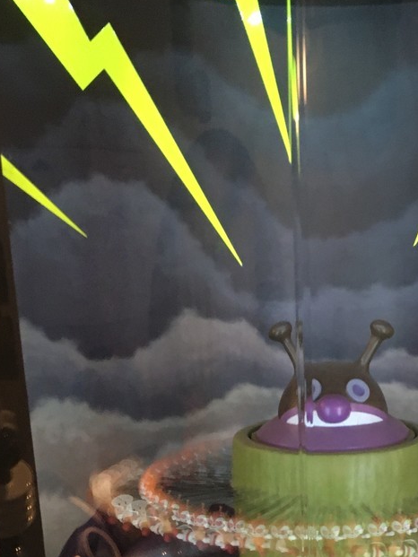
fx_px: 901
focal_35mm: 56
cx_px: 335
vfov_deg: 32.8
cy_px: 490
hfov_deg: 25.6
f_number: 2.2
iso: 400
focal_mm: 4.15
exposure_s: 1/15
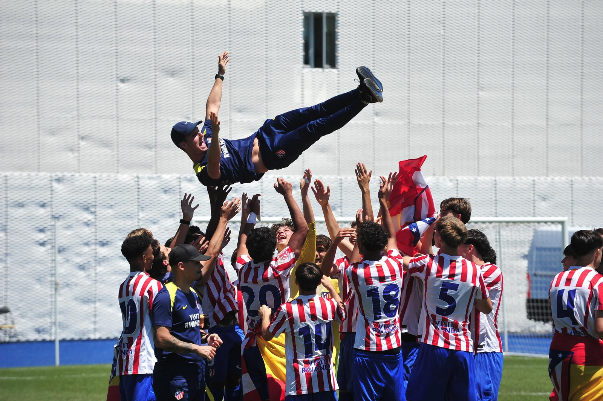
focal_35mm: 200
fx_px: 3348
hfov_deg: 10.3
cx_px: 302
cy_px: 200
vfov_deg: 6.9
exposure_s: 1/1250
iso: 250
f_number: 5.6
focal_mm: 200
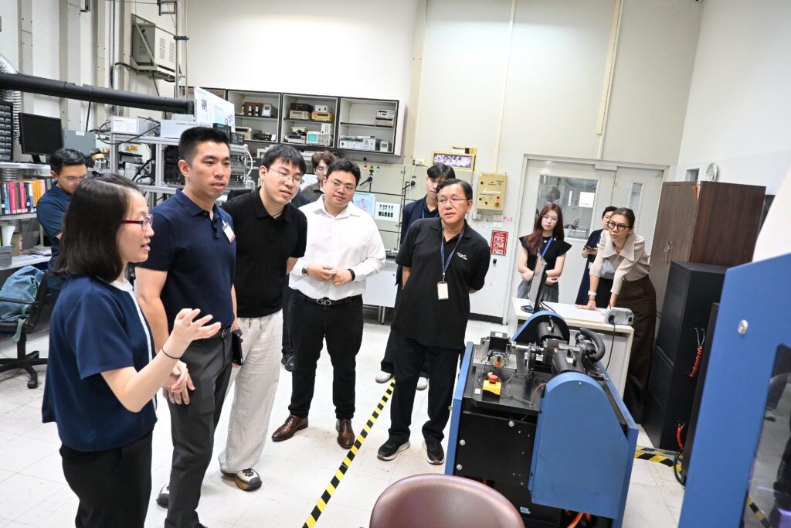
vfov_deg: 53.1
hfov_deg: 73.7
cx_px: 396
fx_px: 527
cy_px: 264
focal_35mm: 24
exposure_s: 1/60
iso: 2200
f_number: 4
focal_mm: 16
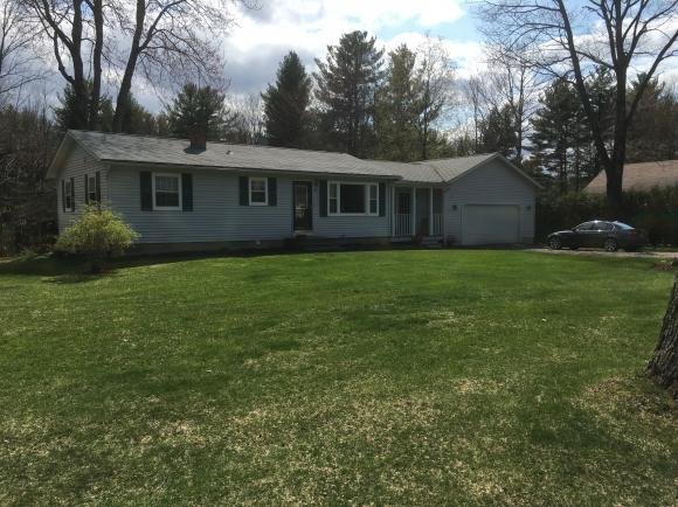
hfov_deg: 61.7
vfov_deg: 48.2
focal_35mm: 29
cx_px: 339
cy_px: 254
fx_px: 568
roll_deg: -0.4
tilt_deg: -2.5
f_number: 2.2
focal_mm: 4.15
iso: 25
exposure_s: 1/1709
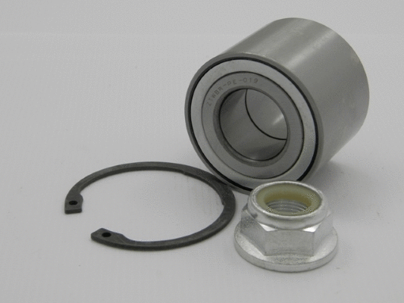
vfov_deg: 18.0
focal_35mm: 82
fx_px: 957
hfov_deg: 23.8
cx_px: 202
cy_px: 152
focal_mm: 14.6
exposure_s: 1/160
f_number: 4.2
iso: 100
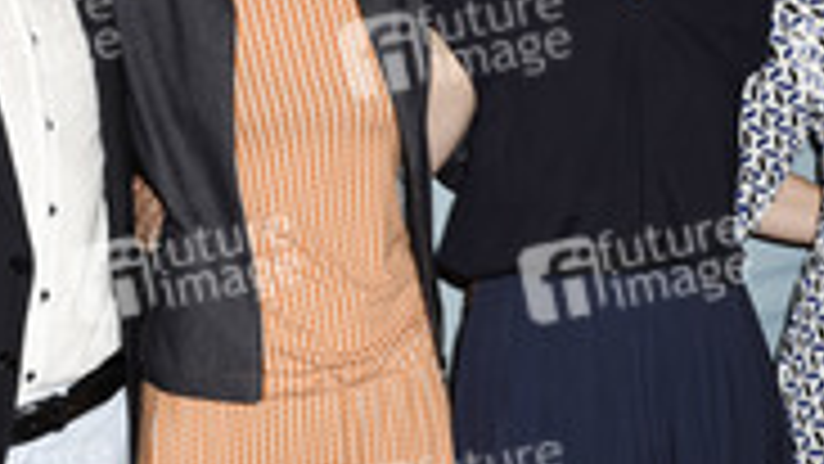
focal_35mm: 93
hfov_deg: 22.9
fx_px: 2032
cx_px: 516
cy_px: 158
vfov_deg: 13.0
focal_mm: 24
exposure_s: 1/160
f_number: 8
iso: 320
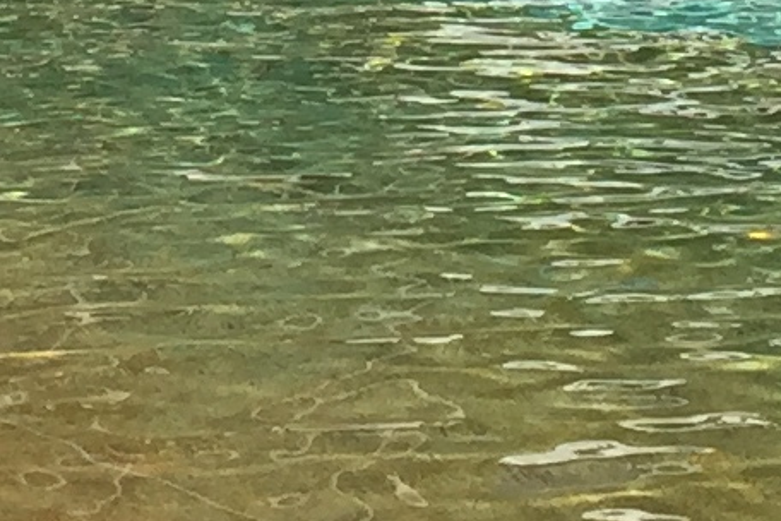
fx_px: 4686
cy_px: -1234
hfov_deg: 9.5
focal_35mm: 216
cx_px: 466
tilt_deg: +7.2
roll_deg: -0.7
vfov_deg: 5.8
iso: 32
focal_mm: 4.15
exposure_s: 1/3968
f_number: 2.2
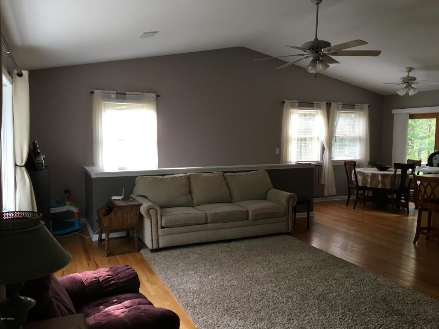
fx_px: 368
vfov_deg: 48.2
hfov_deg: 61.7
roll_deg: -0.5
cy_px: 164
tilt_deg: -5.3
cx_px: 220
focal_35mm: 29
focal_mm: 4.15
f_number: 2.2
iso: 40
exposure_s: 1/30
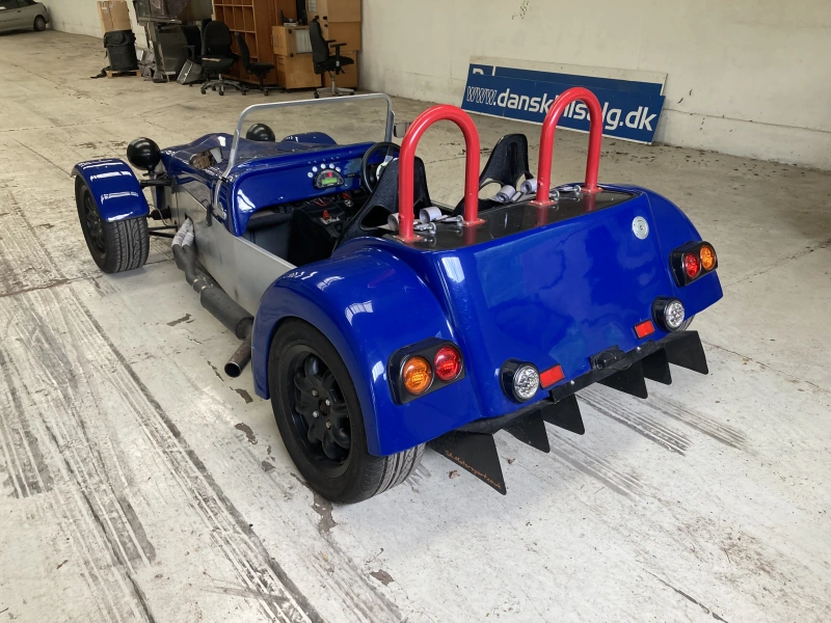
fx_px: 672
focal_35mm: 28
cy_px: 312
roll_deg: +0.5
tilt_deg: -25.9
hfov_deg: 63.4
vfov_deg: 49.7
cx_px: 416
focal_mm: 3.99
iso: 80
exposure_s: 1/84
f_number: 1.8
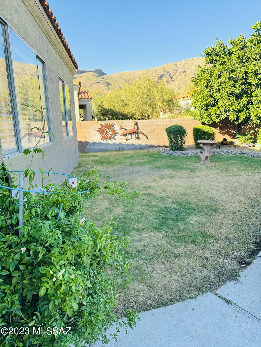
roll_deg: +1.2
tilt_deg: -11.2
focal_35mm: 24
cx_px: 130
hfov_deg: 56.8
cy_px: 174
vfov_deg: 71.6
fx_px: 241
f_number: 1.78
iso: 64
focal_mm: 6.86
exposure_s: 1/189
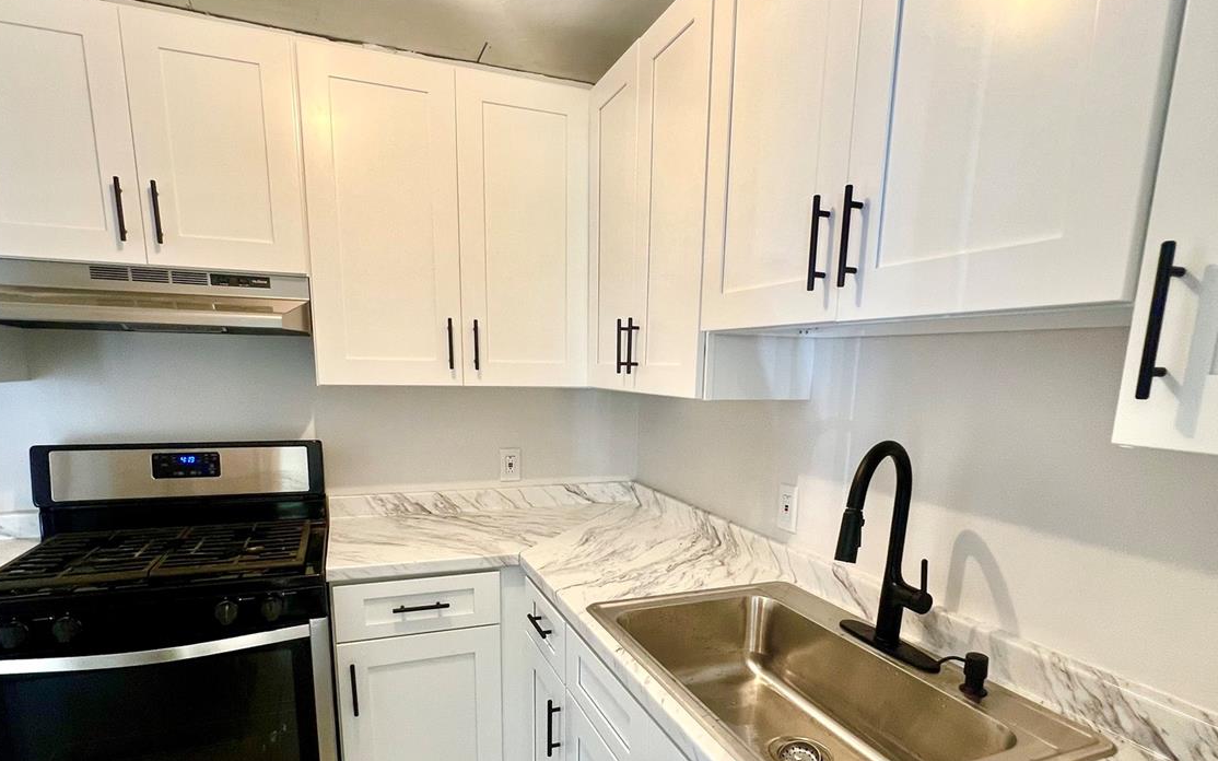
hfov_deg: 88.0
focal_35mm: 19
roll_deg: -0.6
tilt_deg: -12.6
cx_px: 614
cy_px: 508
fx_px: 631
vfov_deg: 60.7
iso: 80
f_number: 1.8
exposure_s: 1/30
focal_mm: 1.57
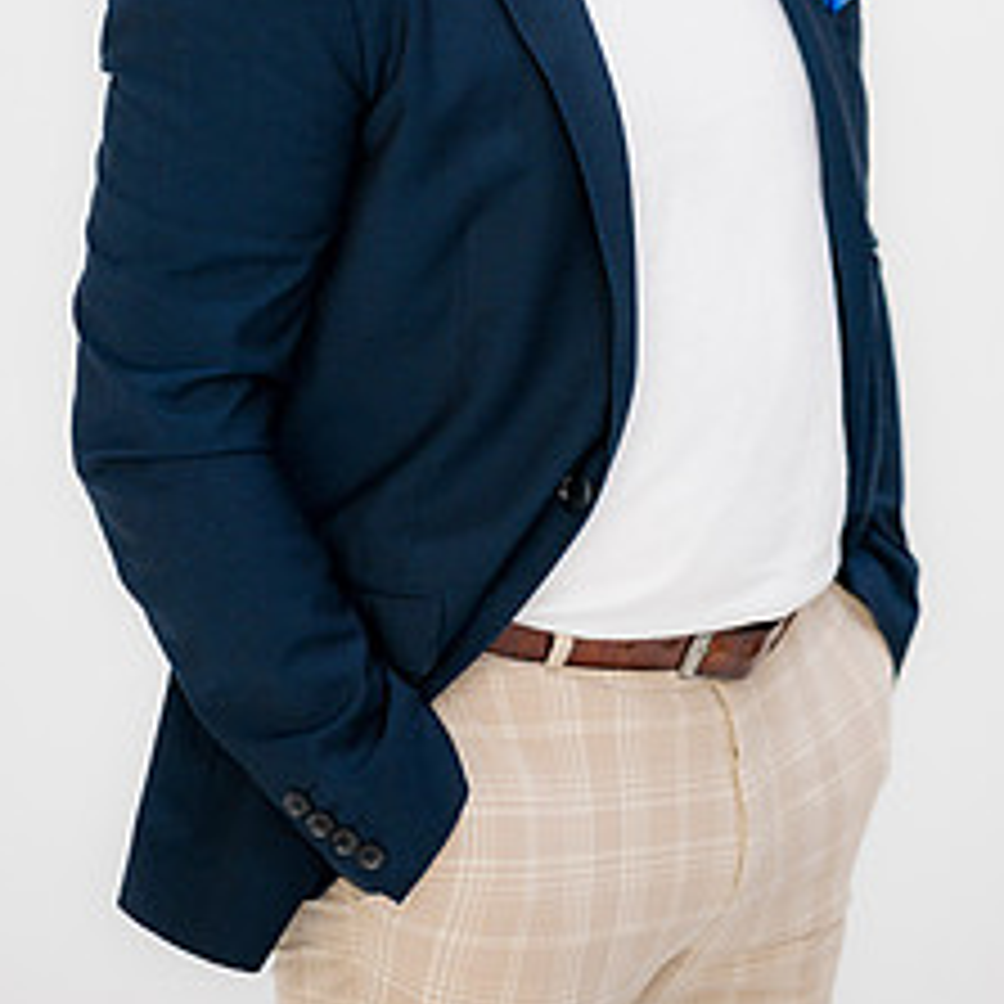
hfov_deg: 12.0
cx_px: 473
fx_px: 4791
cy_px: 59
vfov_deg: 11.9
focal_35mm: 146
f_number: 2.2
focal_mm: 85
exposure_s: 1/125
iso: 200
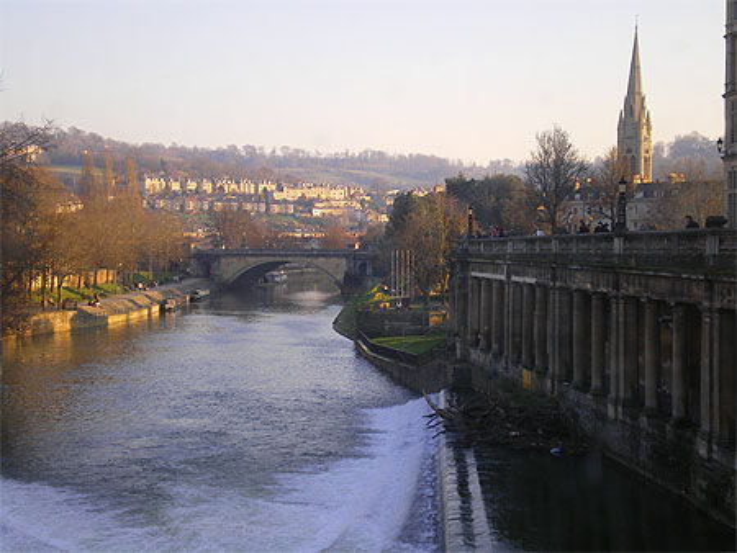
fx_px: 1321
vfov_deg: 23.7
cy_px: 276
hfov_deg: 31.2
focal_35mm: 62
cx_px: 368
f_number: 4.2
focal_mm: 10.3
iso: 64
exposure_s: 1/100
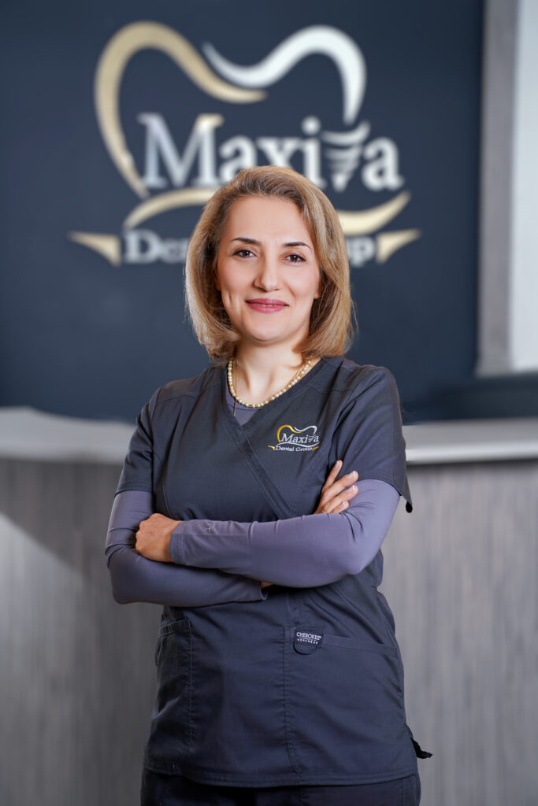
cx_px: 269
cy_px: 403
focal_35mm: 64
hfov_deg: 21.2
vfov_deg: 31.4
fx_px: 1434
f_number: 5
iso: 100
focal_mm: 64
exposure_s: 1/125
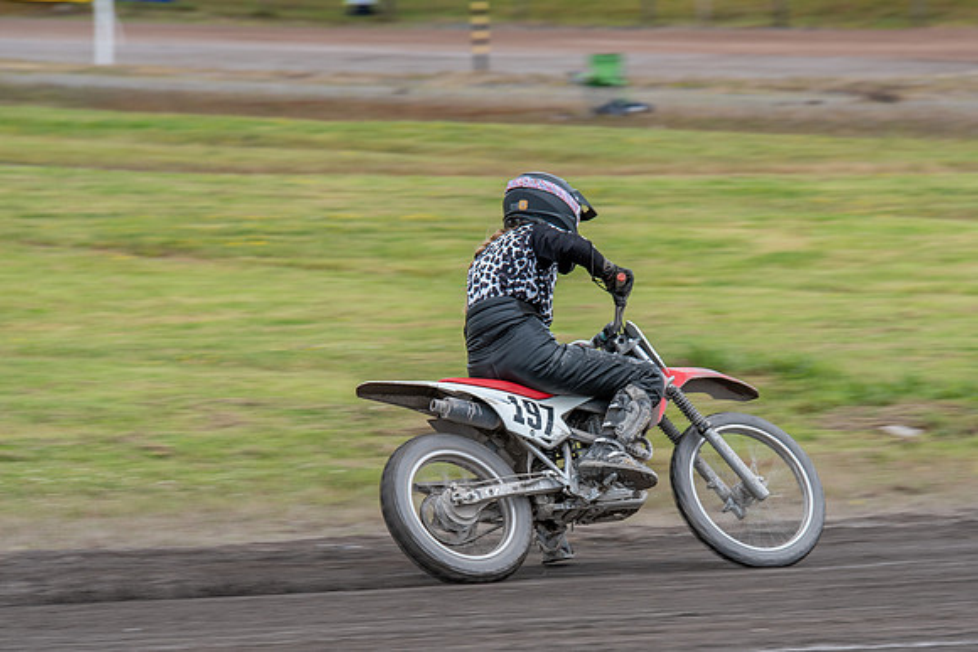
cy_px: 450
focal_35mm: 276
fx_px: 7509
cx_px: 601
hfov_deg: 7.5
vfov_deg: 5.0
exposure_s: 1/250
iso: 200
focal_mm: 200
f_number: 8
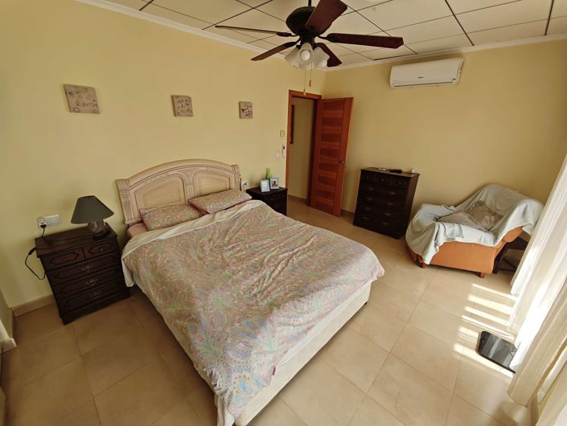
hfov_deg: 102.0
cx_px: 284
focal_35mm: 14
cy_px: 213
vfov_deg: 85.8
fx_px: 230
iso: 50
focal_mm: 2.16
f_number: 2.2
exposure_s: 1/102
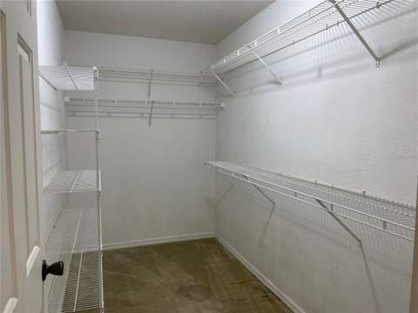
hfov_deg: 67.3
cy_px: 156
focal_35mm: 26
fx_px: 314
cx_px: 209
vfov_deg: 53.1
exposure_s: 1/120
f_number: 1.6
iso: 100
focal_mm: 4.2
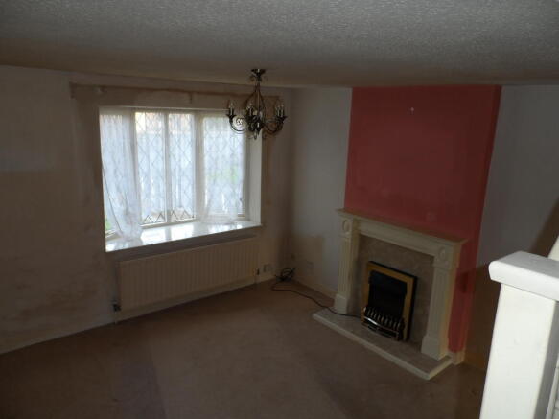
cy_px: 210
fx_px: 387
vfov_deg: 56.8
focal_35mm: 24
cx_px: 280
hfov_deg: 71.6
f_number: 3.2
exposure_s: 1/30
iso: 100
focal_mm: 4
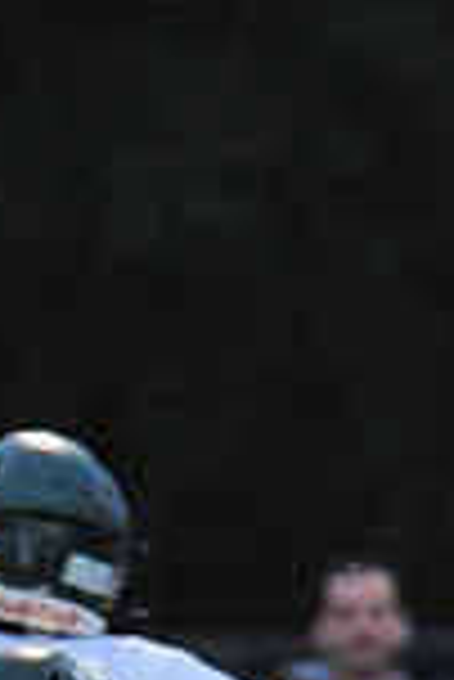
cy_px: 1040
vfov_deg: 1.2
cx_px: -279
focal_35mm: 1723
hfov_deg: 0.8
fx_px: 32516
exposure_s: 1/200
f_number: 11
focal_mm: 450
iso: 6400
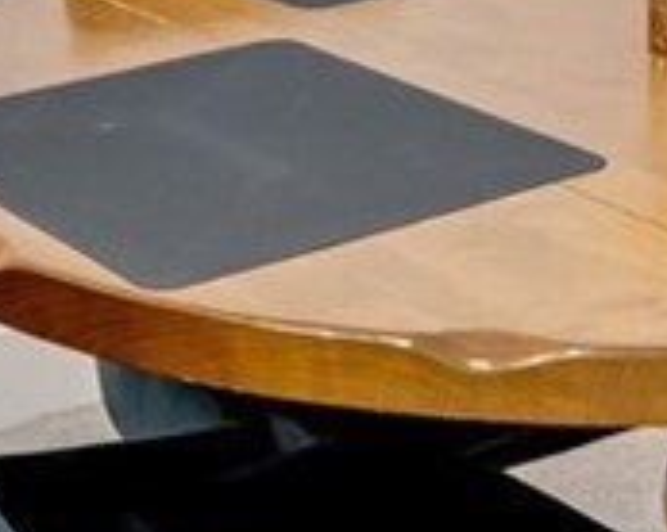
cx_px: 898
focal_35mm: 143
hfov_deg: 13.0
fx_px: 2827
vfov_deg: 9.8
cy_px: -640
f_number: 9
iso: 400
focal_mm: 16.5
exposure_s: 1/80
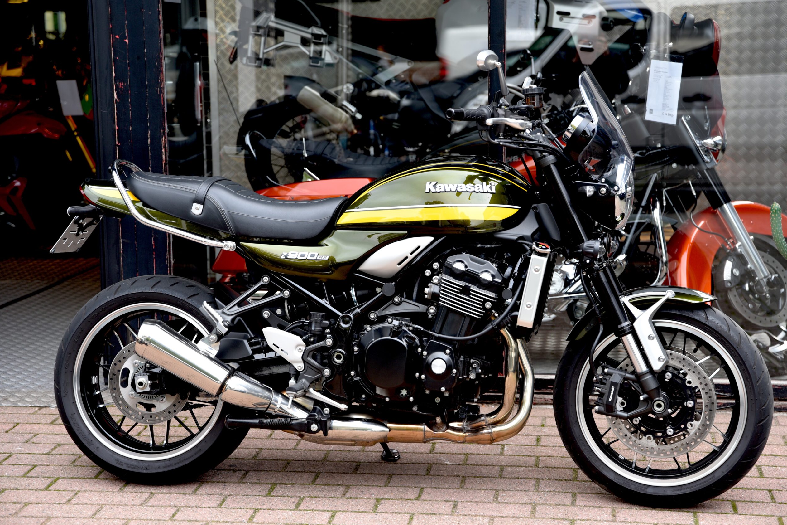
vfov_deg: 19.2
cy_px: 266
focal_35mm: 71
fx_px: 1552
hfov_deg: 28.5
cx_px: 396
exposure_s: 1/60
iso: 200
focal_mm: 70
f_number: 3.5
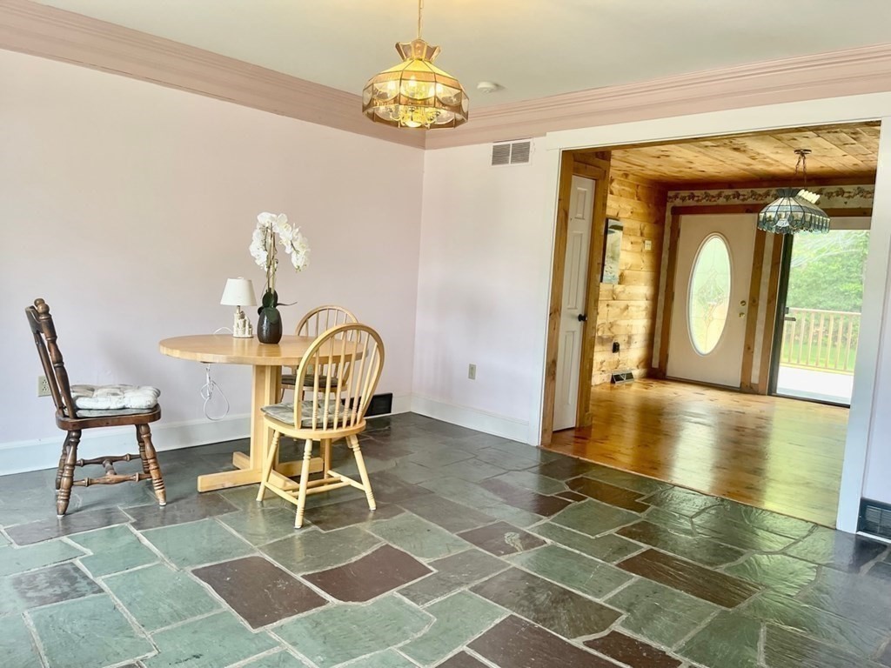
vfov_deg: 53.1
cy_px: 334
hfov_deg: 67.3
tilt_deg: -5.6
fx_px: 669
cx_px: 446
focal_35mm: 26
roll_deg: -3.7
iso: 125
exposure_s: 1/120
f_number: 1.6
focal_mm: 5.1
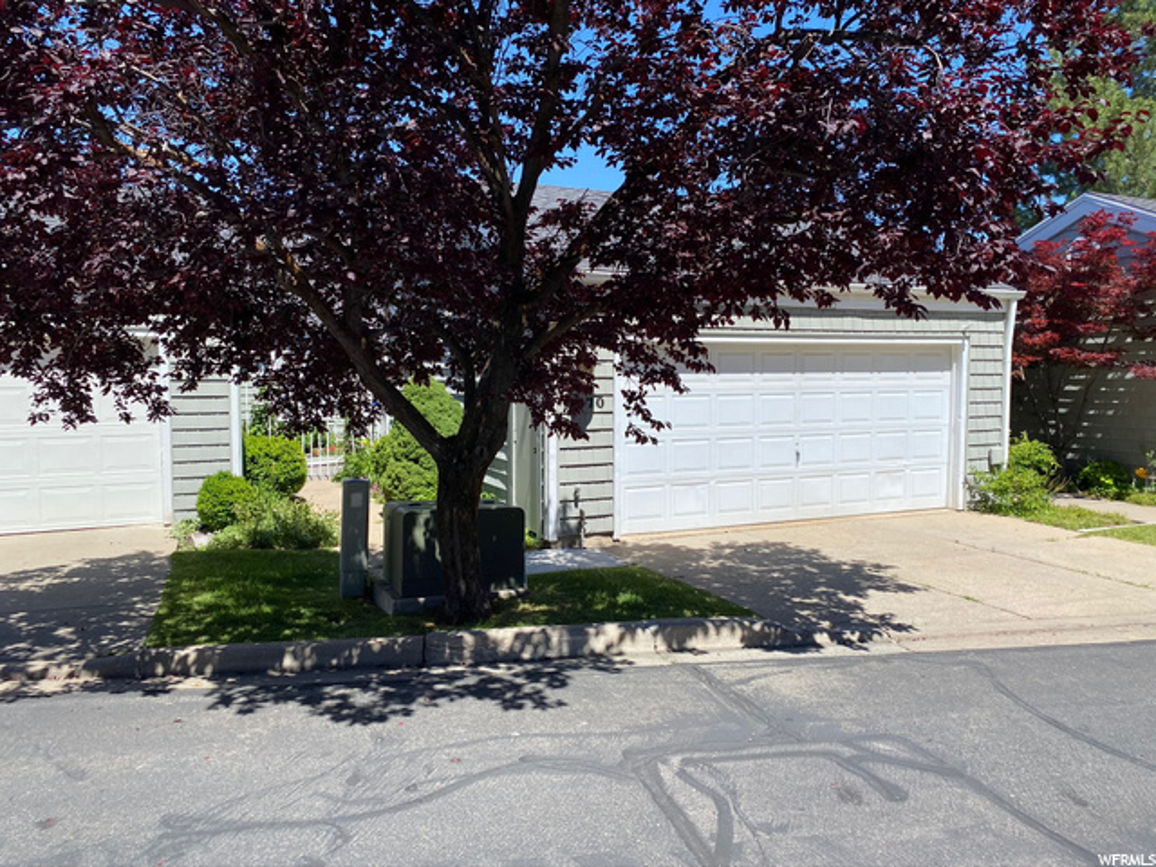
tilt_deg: -4.1
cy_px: 434
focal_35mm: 26
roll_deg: -0.8
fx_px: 868
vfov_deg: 53.1
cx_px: 578
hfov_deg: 67.3
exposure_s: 1/2358
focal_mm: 4.25
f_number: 1.8
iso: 32
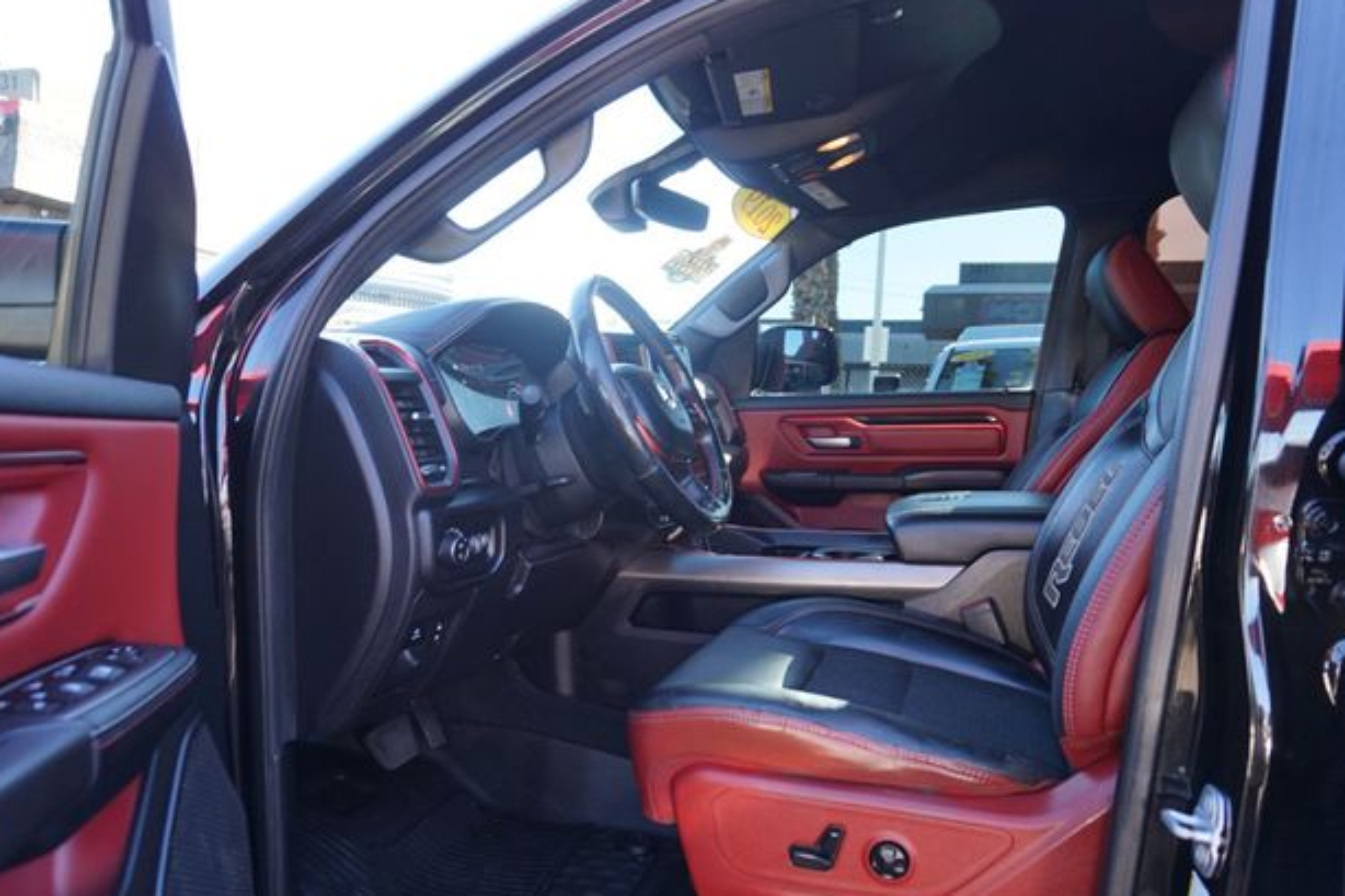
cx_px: 677
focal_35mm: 25
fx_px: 934
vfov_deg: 51.3
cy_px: 462
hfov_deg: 71.5
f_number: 4
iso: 200
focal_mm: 16
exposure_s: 1/60
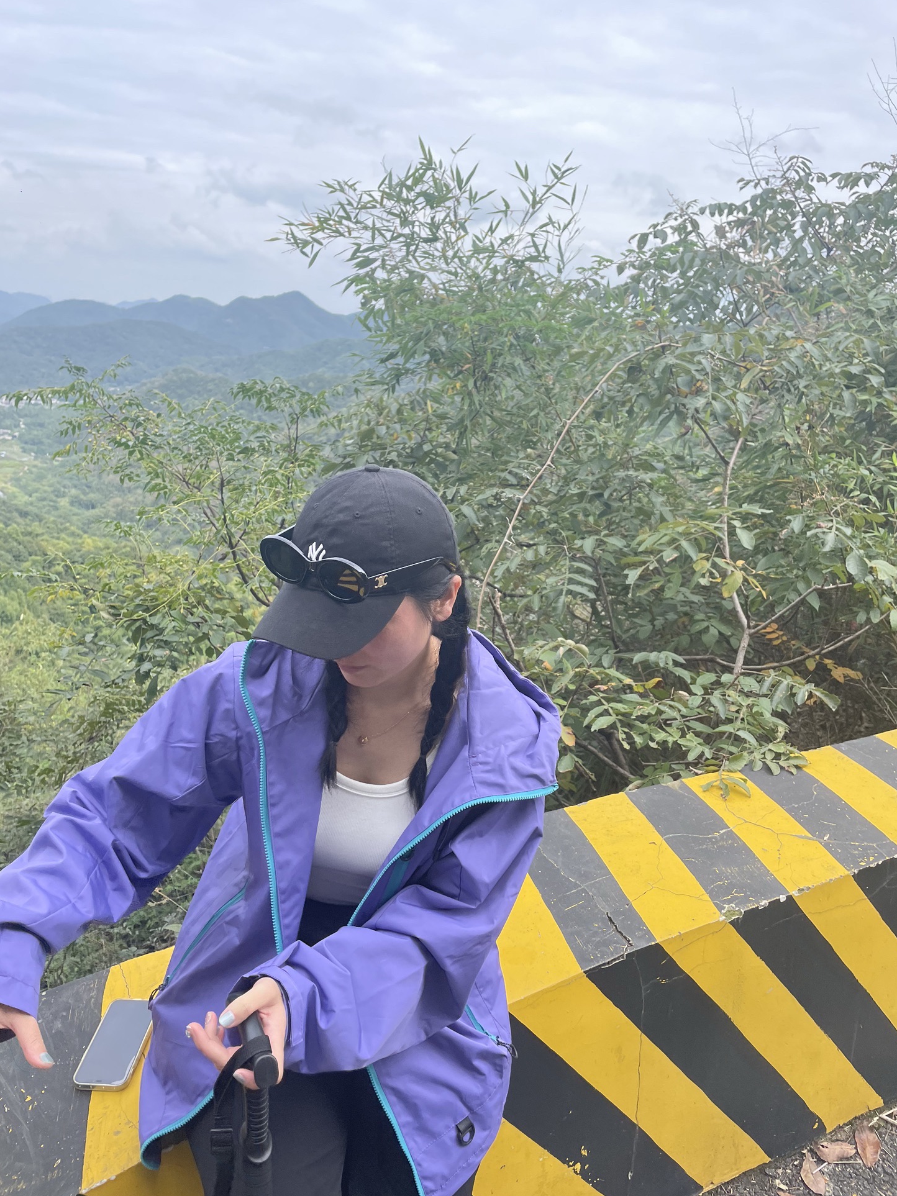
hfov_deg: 51.3
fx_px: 933
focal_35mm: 27
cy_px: 582
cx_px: 455
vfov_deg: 65.3
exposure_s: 1/1062
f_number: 1.6
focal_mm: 4.2
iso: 32
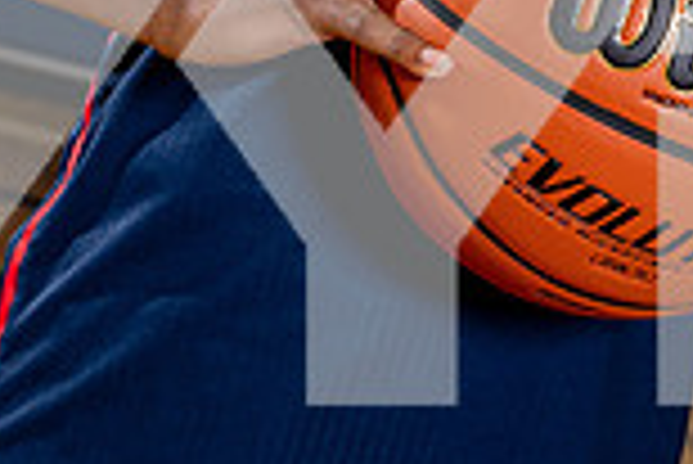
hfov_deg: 14.2
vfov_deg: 9.2
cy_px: -376
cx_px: 585
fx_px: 2755
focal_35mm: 143
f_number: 5.6
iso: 500
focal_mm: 38
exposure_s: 1/250
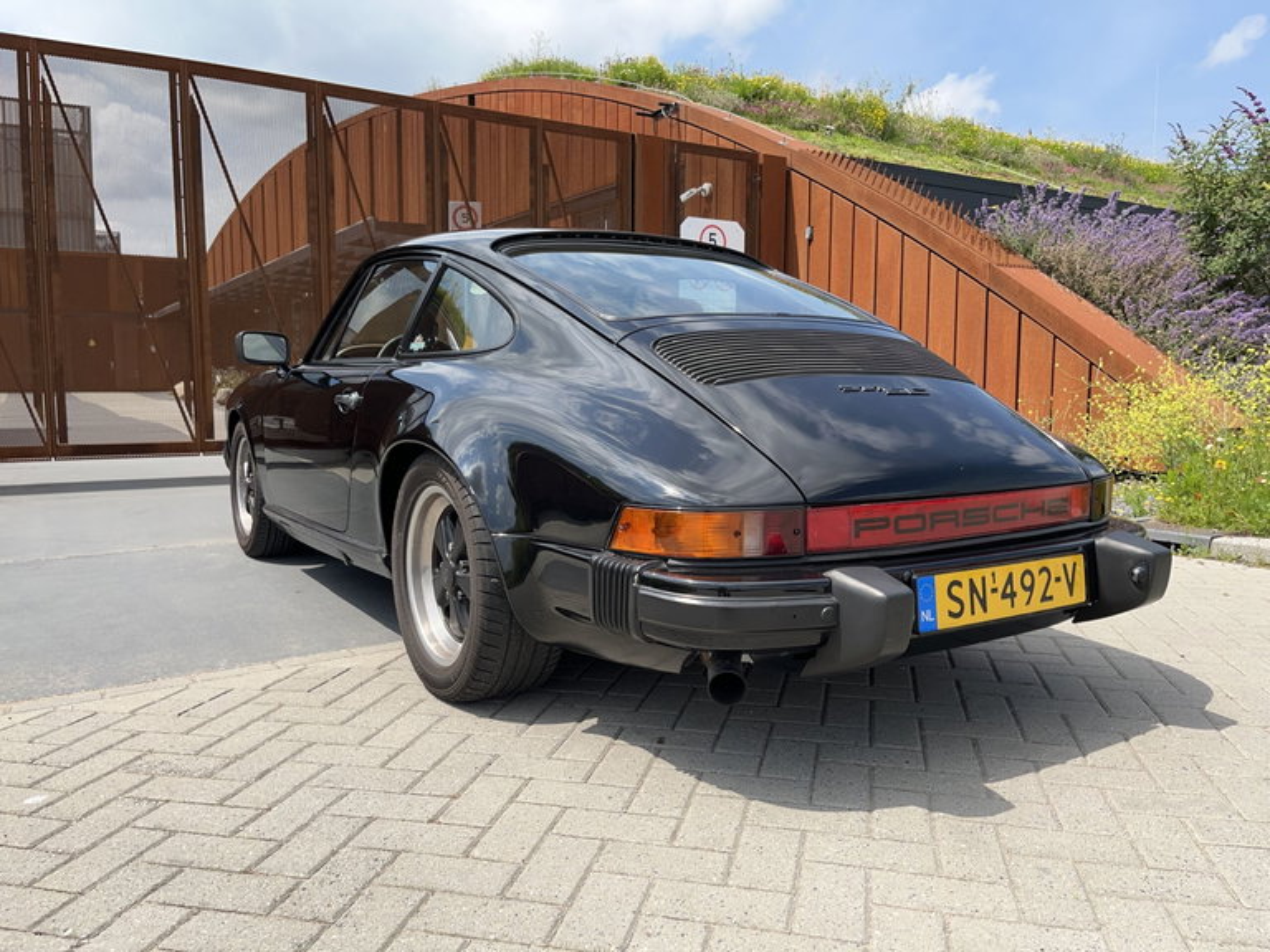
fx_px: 954
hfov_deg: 67.3
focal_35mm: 26
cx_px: 635
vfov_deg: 53.1
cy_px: 476
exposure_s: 1/2632
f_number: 1.6
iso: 50
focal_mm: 5.1
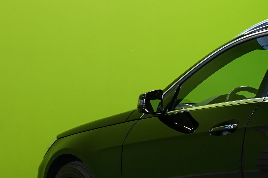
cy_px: 156
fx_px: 856
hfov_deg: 16.2
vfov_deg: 11.8
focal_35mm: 115
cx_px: 411
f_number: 6.3
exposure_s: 1/30
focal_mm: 31
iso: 500
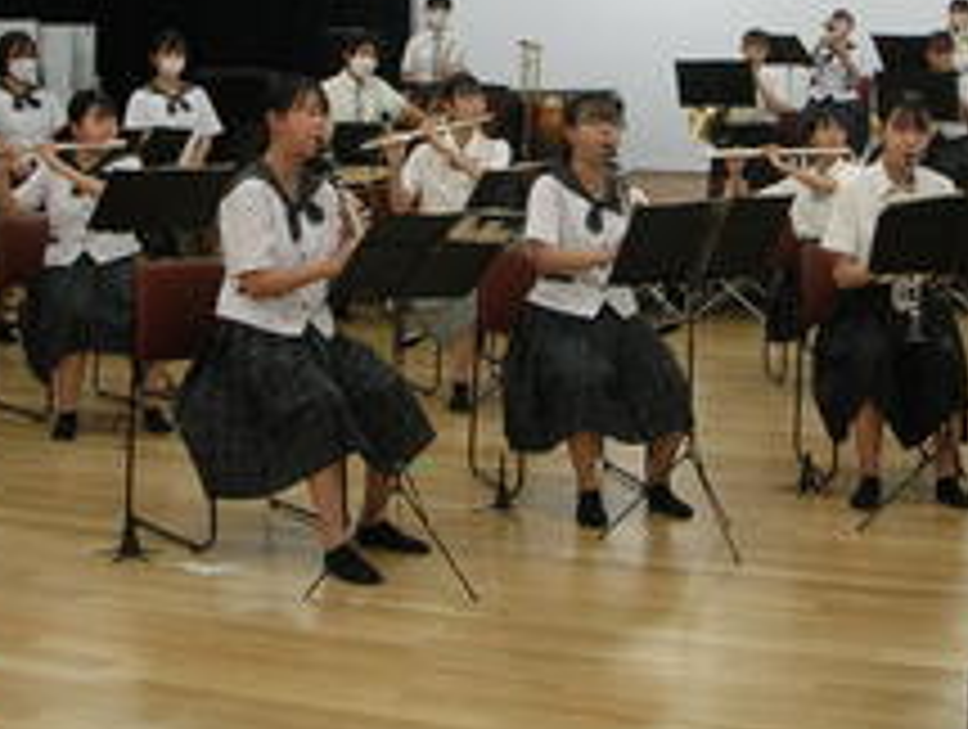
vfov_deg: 22.4
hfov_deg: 29.6
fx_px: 1821
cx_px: 617
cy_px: 171
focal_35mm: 65
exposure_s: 1/24
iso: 50
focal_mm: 5.8
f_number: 2.8
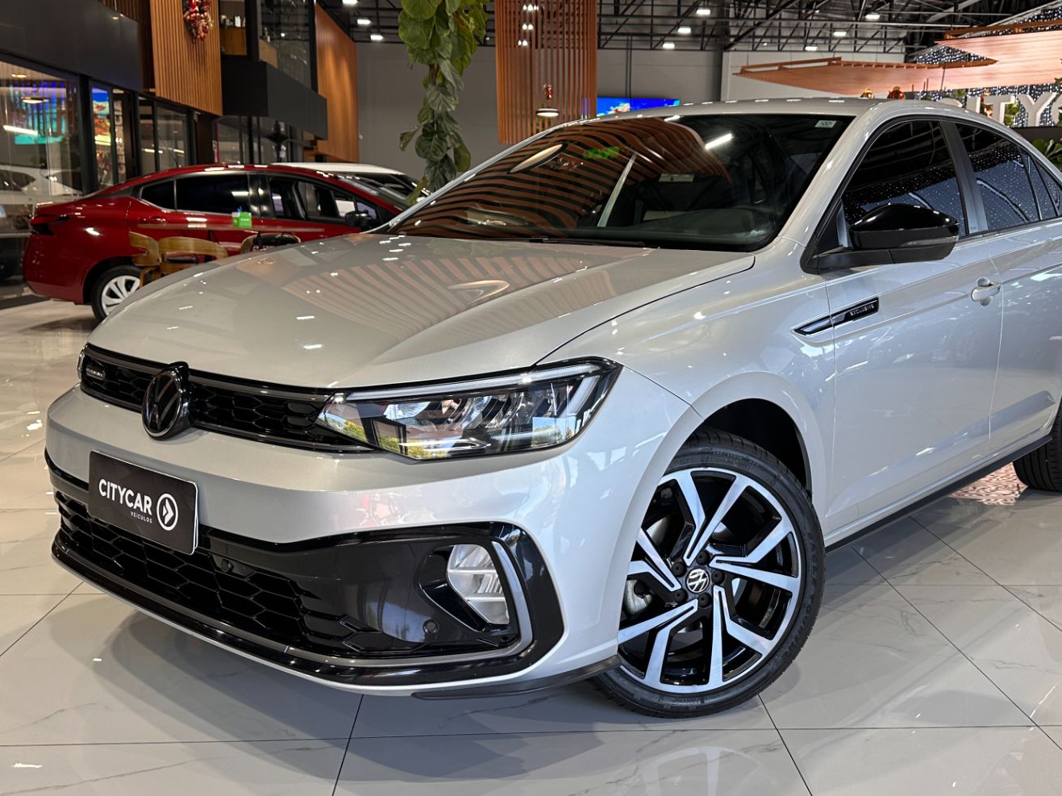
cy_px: 414
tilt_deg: -10.6
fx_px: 1073
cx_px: 582
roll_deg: -1.4
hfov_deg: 52.6
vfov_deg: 40.7
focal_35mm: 35
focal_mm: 6.86
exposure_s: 1/120
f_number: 1.78
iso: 100
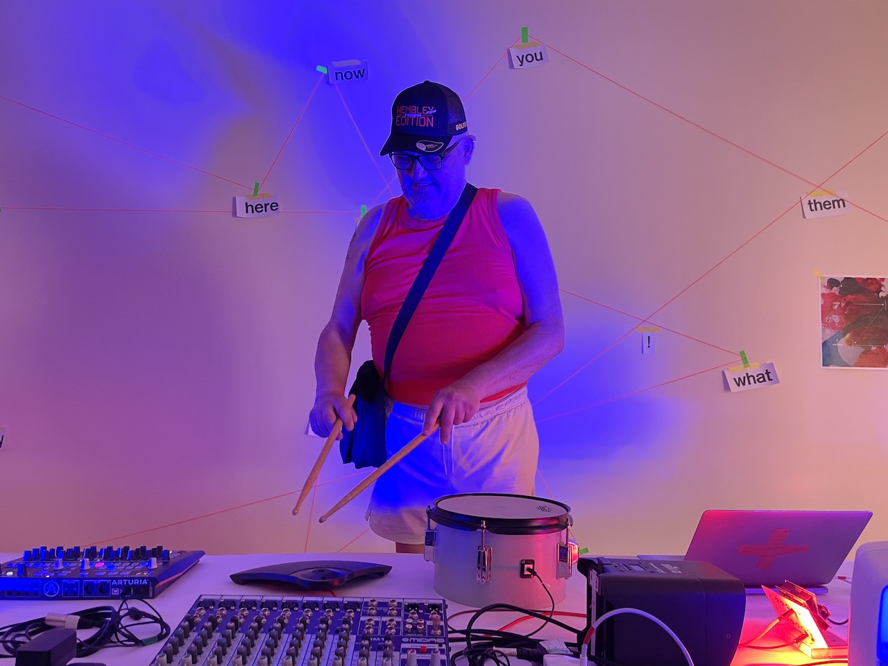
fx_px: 667
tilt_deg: +3.5
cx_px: 444
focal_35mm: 26
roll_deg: -0.8
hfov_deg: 67.3
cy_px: 333
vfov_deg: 53.1
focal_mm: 4.2
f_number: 1.6
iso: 160
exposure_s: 1/60
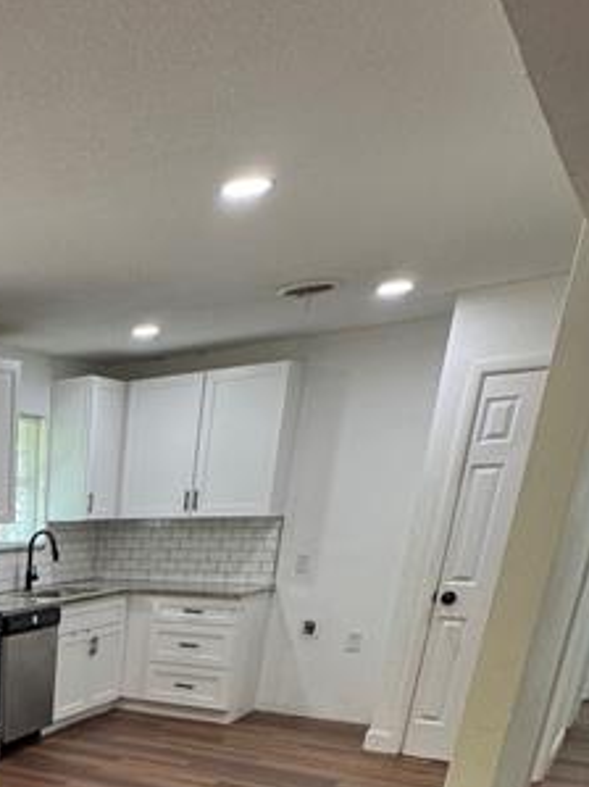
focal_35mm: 36
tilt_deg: -22.4
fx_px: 817
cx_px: -124
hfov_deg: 32.5
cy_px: 829
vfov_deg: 42.4
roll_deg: +2.0
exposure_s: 1/120
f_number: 2.2
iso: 160
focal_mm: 2.22
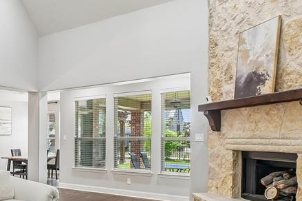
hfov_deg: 46.4
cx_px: 6
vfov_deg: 37.1
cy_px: 143
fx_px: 293
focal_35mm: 35
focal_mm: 10
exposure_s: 1/10
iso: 400
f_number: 8
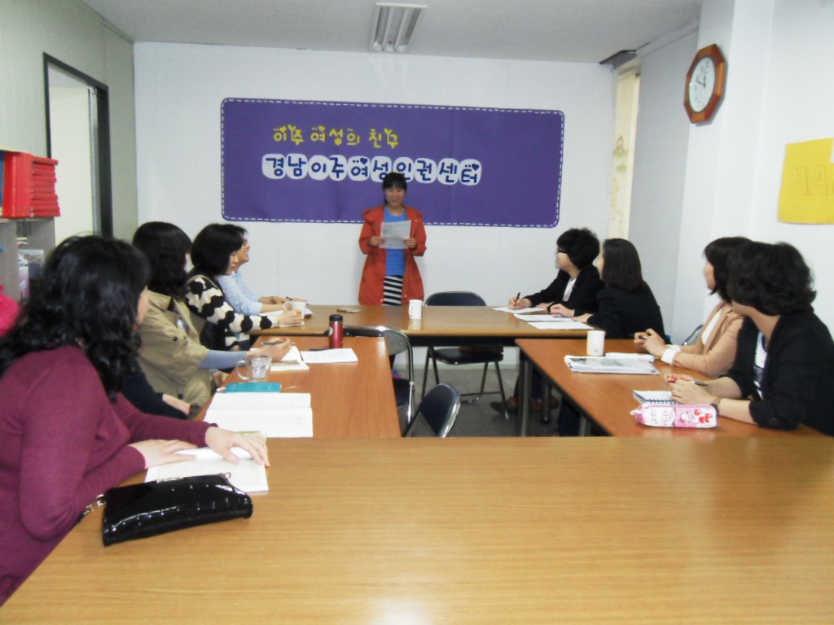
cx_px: 417
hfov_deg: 63.4
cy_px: 312
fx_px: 675
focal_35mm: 28
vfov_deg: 49.7
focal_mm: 5
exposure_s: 1/45
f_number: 3.4
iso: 400
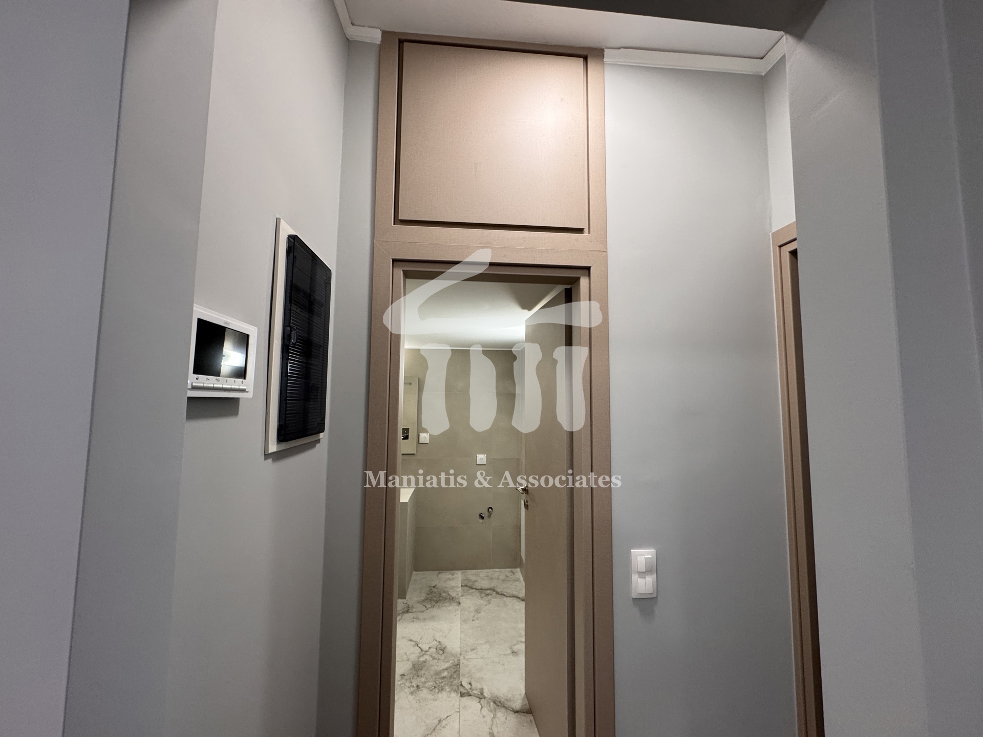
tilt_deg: +5.8
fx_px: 398
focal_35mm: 14
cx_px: 492
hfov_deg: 102.1
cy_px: 368
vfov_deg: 85.7
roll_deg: +0.7
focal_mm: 2.22
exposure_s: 1/100
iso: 200
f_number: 2.2
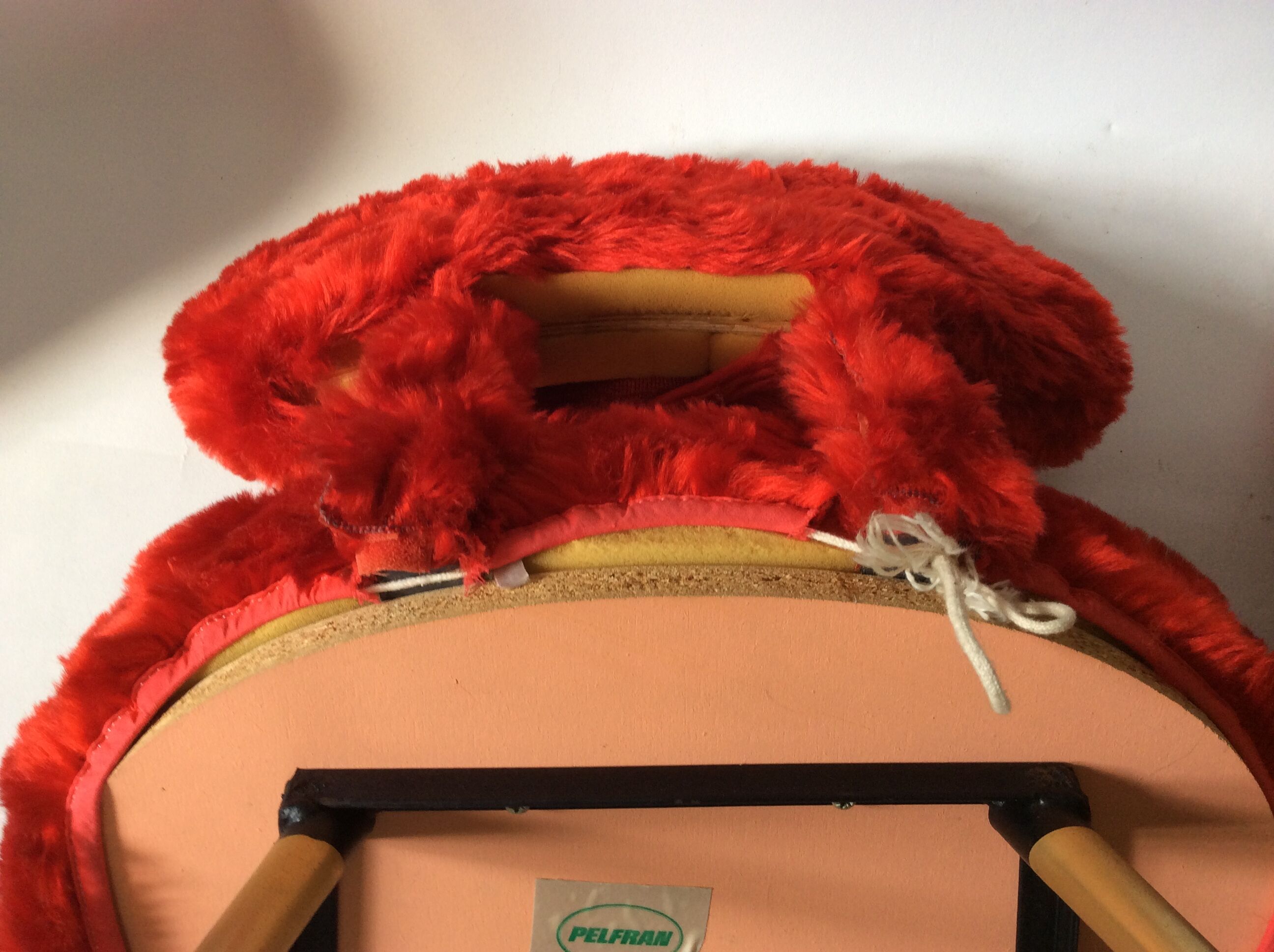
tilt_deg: -79.8
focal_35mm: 32
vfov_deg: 44.1
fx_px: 1176
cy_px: 476
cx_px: 637
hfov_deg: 56.9
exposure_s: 1/25
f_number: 2.4
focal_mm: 3.3
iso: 50
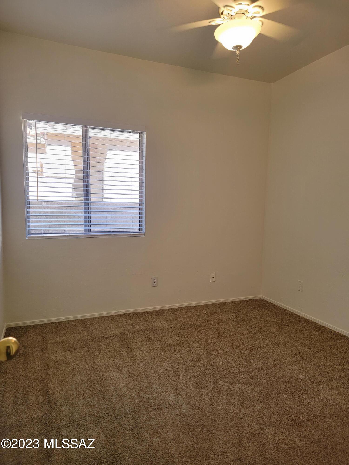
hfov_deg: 56.8
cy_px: 232
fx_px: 323
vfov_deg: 71.6
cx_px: 174
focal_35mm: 24
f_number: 1.8
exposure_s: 1/120
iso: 80
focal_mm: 6.7
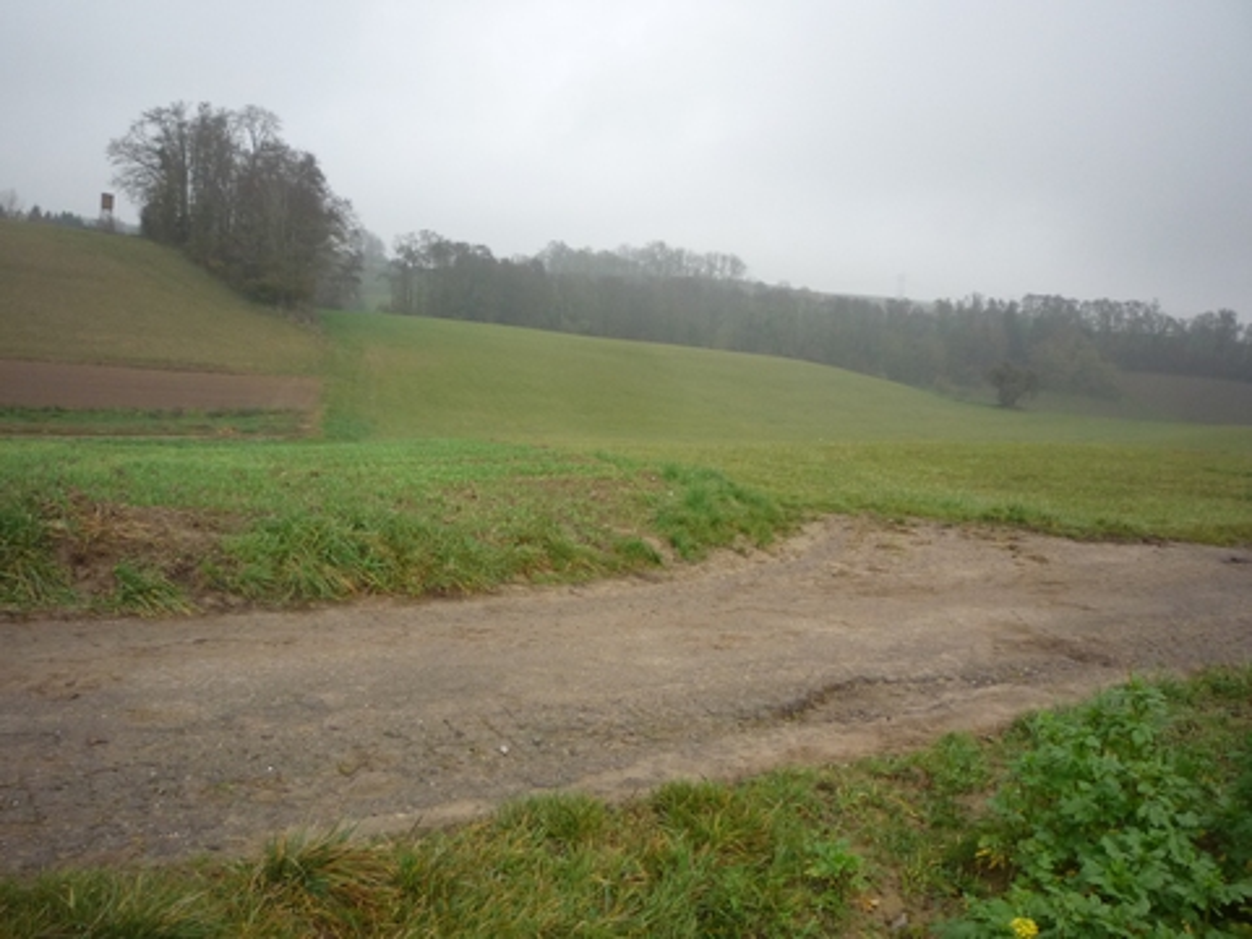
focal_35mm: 32
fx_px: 1157
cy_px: 470
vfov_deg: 44.2
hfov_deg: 56.8
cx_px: 626
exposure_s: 1/160
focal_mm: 5.2
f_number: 3.3
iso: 200
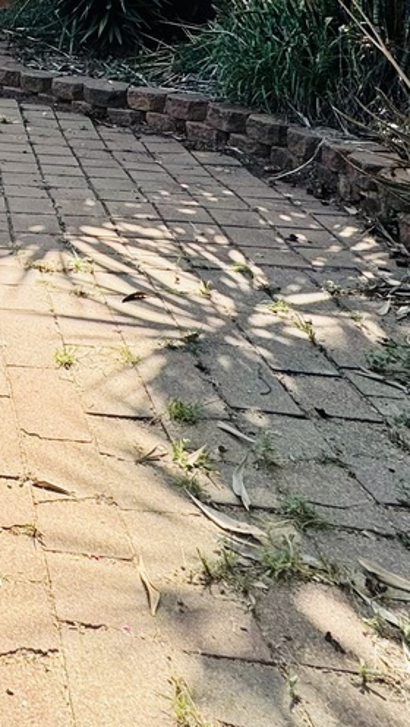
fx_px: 888
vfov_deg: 37.9
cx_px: -305
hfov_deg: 19.9
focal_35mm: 46
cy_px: -53
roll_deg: -0.1
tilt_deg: +0.7
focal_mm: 2.22
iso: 40
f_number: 2.2
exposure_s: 1/331
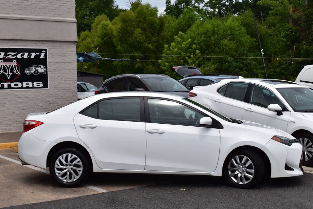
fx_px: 530
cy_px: 102
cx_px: 159
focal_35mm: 61
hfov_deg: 32.9
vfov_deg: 22.2
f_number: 11
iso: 220
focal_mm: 38
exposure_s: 1/500
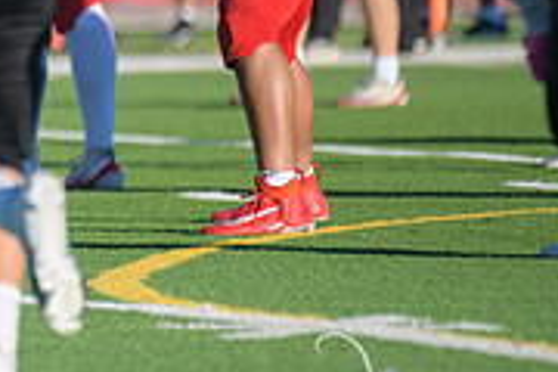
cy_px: -39
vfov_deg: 1.4
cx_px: -251
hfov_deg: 2.1
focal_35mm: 968
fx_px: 15003
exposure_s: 1/6400
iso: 400
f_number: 2.8
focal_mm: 300
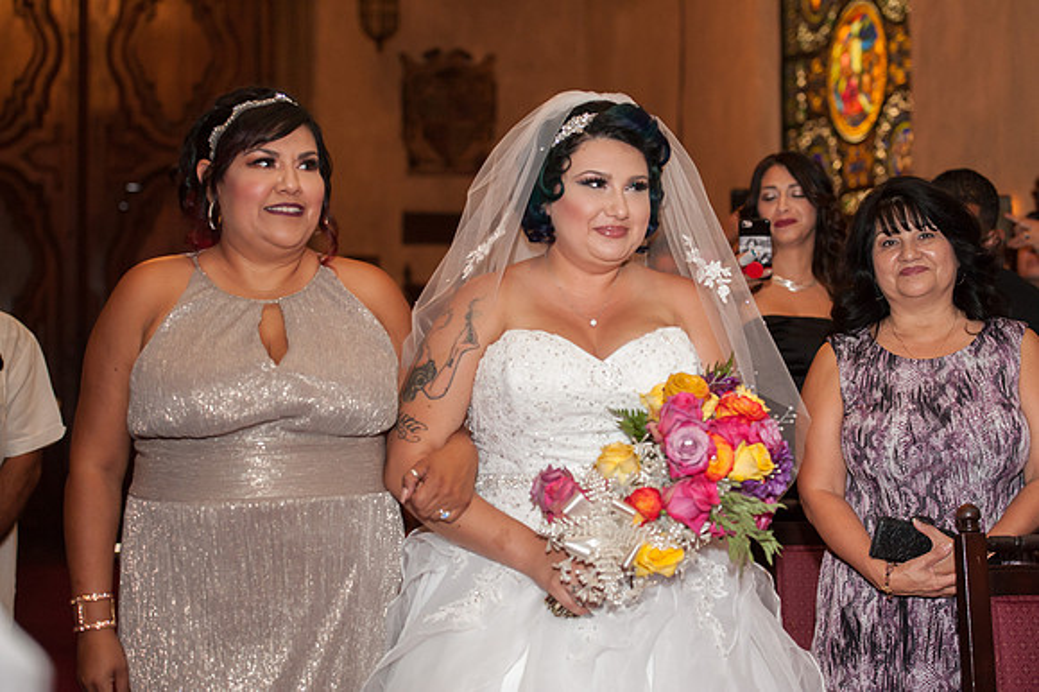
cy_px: 346
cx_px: 520
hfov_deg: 28.9
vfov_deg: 19.4
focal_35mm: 70
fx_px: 2019
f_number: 3.5
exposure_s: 1/100
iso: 2500
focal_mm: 70
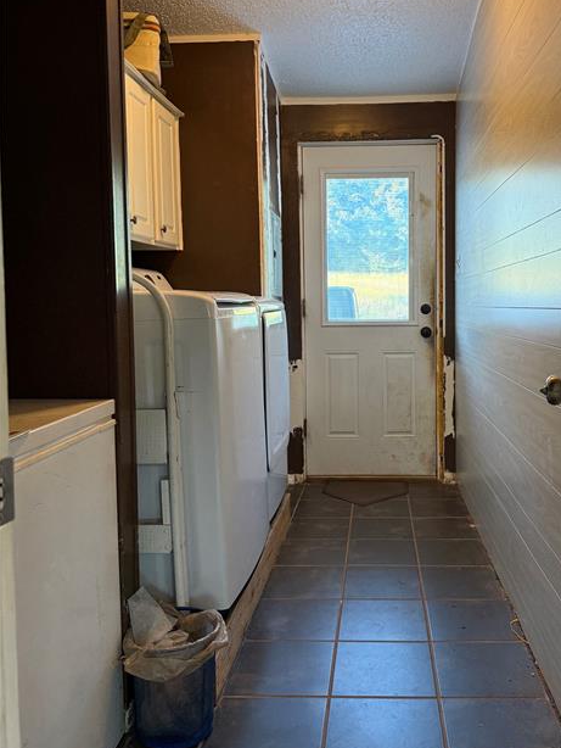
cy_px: 337
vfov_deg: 59.8
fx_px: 648
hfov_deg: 46.4
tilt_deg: -3.1
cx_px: 349
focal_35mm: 30
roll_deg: +0.4
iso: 250
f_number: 1.78
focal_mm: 6.76
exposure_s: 1/60
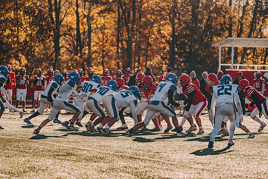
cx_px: 134
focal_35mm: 200
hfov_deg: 10.3
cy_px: 90
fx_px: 1489
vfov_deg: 6.9
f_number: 3.5
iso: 125
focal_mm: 200
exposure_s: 1/3200
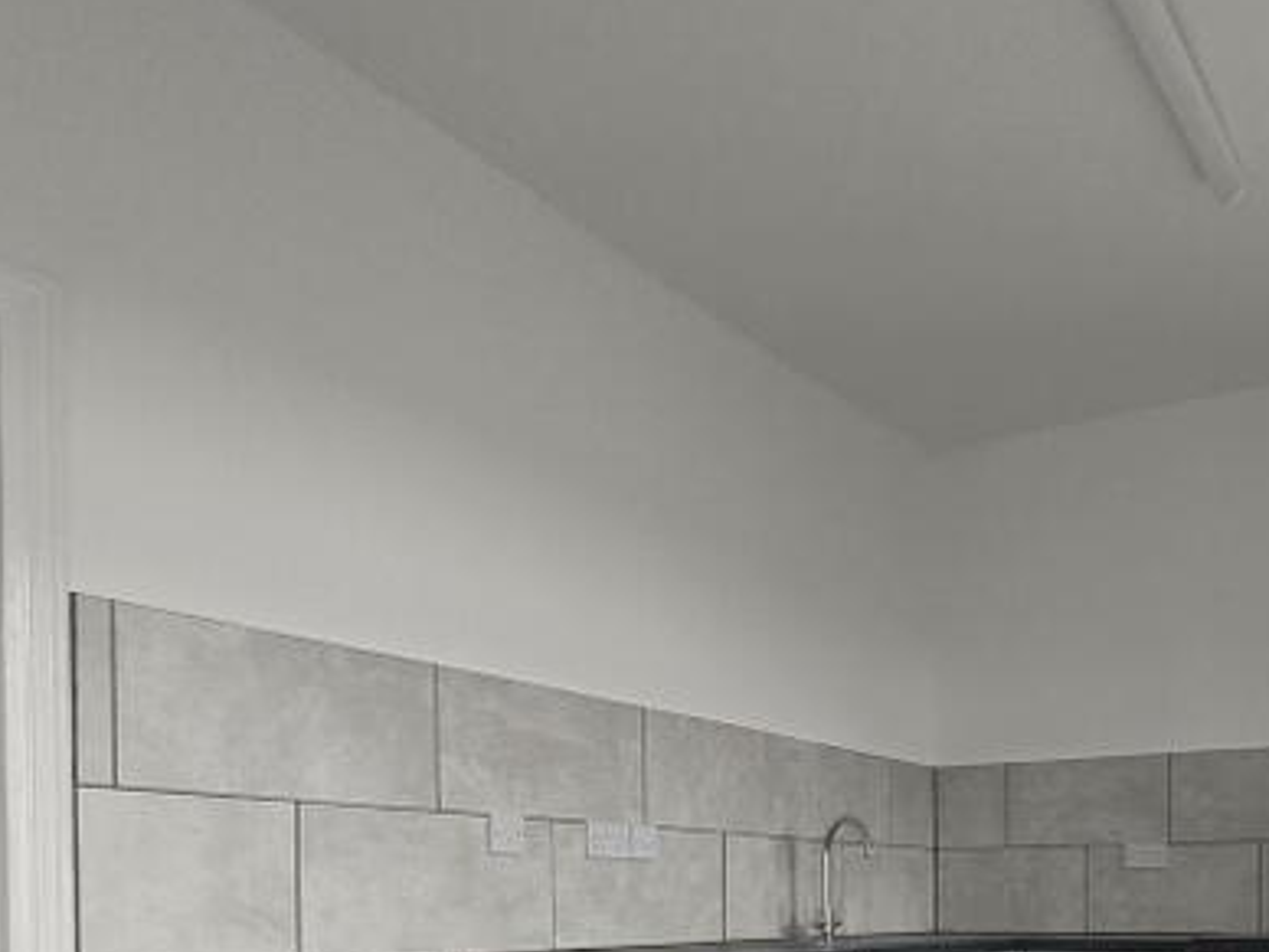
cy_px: 909
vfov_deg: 38.9
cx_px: 1030
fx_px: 1210
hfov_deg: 51.6
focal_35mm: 33
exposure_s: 1/100
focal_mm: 2.78
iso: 100
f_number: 2.2
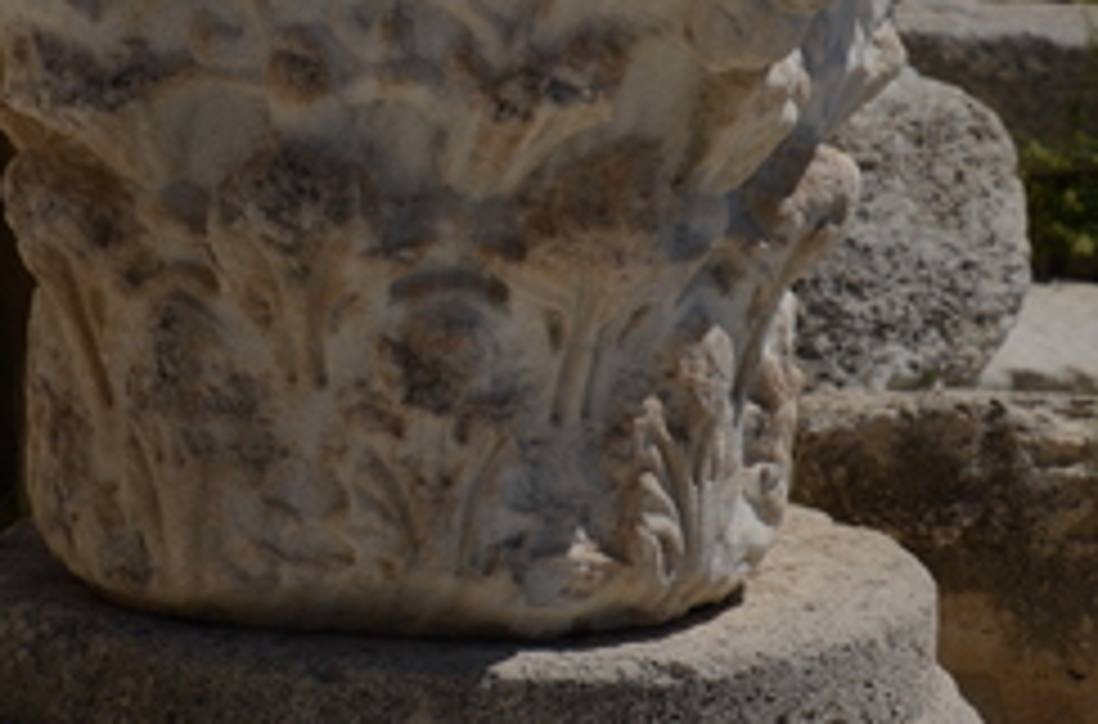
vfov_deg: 8.1
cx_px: 374
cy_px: 241
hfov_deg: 12.3
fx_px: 5108
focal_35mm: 168
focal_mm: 62
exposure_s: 1/1000
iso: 100
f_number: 8
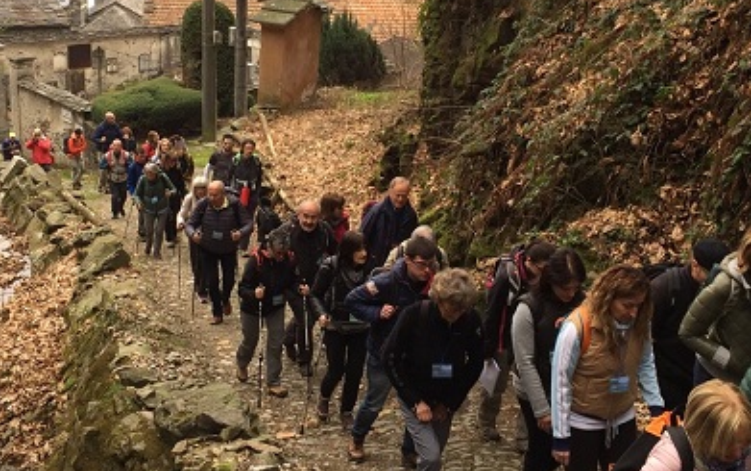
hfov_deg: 36.9
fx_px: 1127
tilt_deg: -17.1
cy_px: 199
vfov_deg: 23.6
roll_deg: -1.6
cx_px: 350
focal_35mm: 55
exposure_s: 1/50
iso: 40
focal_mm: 4.15
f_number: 2.2
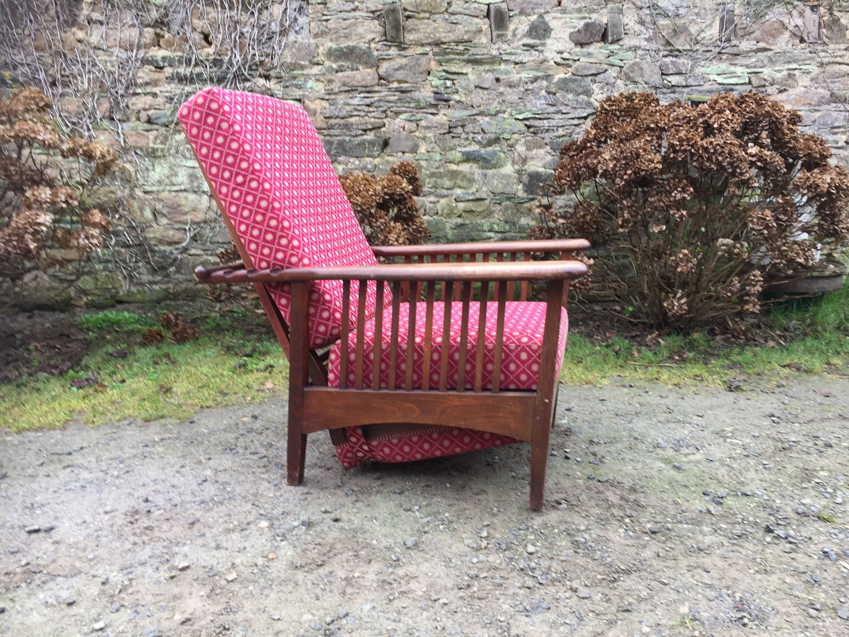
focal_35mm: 29
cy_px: 318
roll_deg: +0.2
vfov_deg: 48.2
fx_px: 711
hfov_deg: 61.7
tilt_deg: -10.3
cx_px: 424
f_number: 2.2
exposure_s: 1/50
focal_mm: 4.15
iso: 40
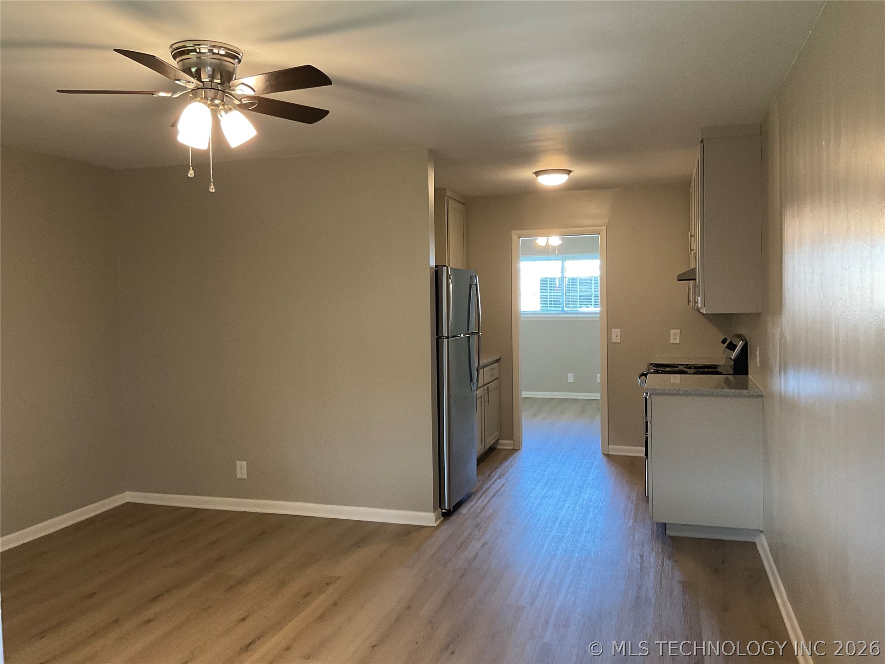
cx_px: 442
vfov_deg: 48.2
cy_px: 332
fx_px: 741
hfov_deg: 61.7
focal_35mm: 29
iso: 125
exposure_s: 1/60
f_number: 1.8
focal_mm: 3
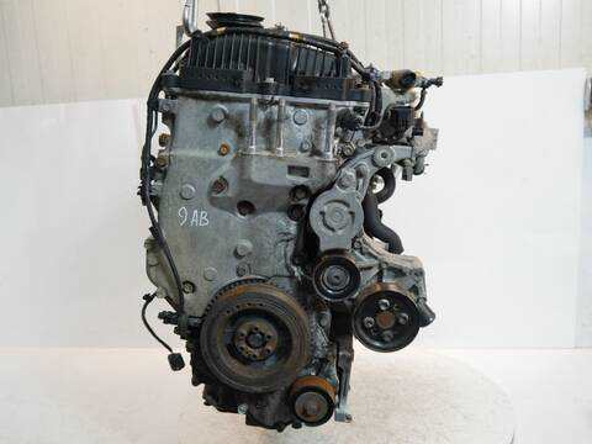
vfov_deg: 44.2
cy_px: 222
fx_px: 547
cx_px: 296
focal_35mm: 32
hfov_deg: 56.8
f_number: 3.8
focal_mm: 16
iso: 400
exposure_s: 1/60
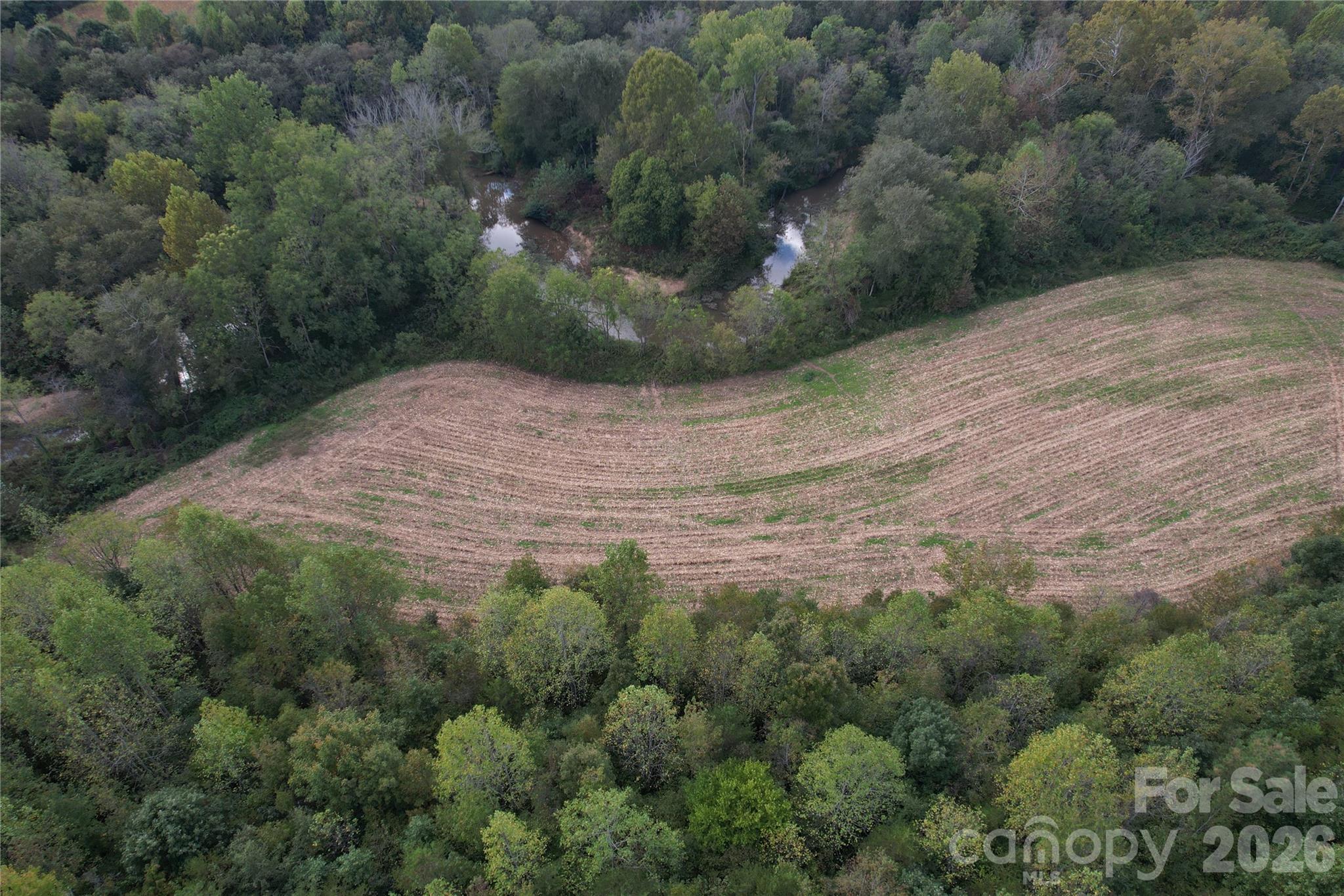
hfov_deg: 78.6
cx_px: 672
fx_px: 821
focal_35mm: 22
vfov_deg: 57.2
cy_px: 448
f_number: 2.8
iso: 100
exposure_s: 1/350
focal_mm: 8.38
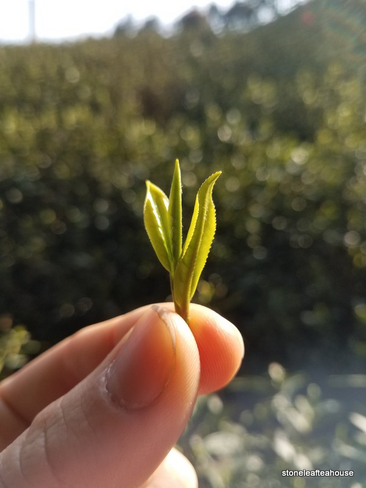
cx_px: 183
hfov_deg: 53.1
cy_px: 244
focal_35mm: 26
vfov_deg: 67.3
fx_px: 367
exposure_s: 1/578
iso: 40
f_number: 1.7
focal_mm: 4.2
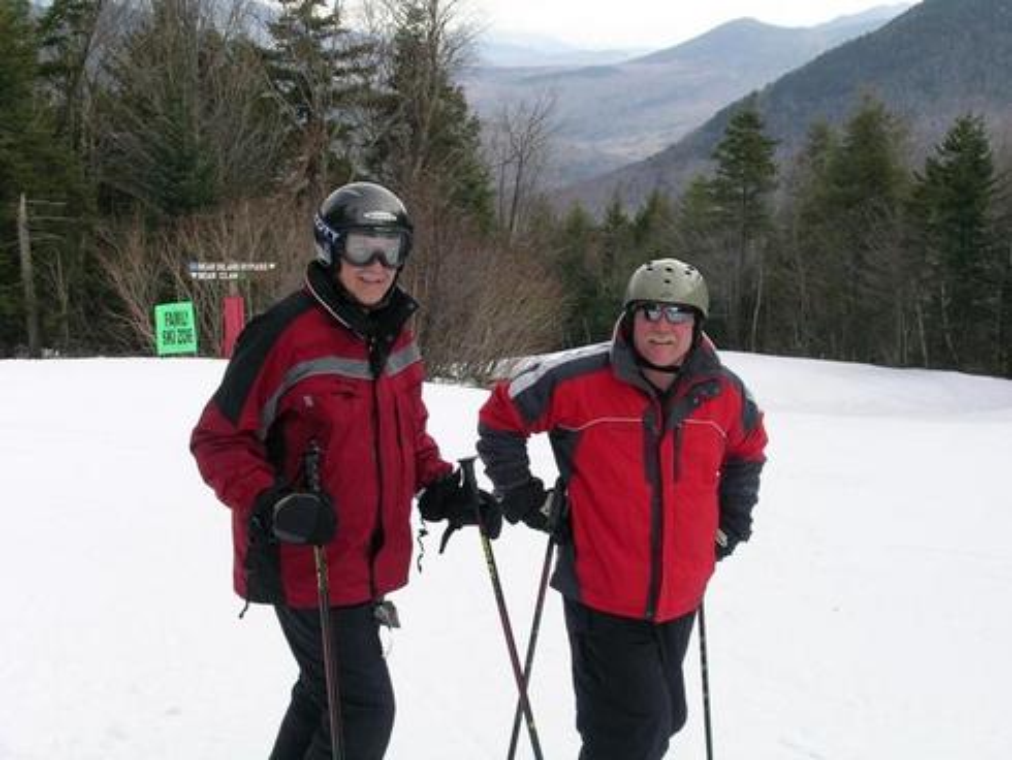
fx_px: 1550
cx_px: 506
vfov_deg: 27.5
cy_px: 380
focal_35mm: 53
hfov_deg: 36.2
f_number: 6.2
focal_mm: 11.1
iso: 50
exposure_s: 1/148
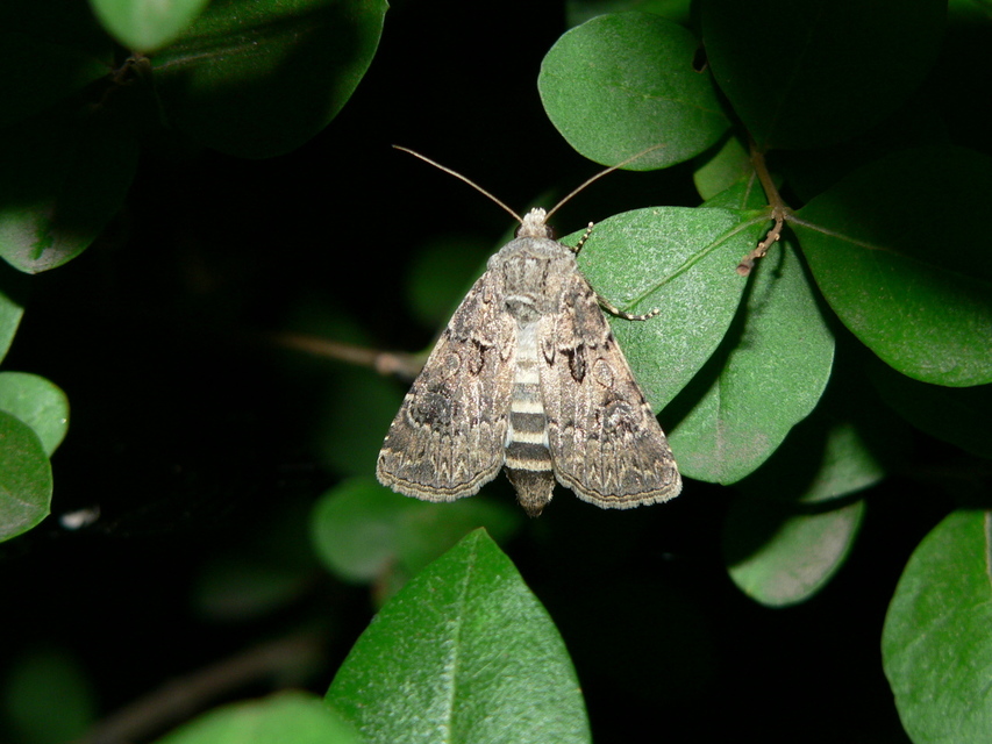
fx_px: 3325
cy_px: 372
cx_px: 496
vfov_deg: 12.8
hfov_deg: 17.0
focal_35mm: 116
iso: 100
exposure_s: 1/60
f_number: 4
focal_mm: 19.4
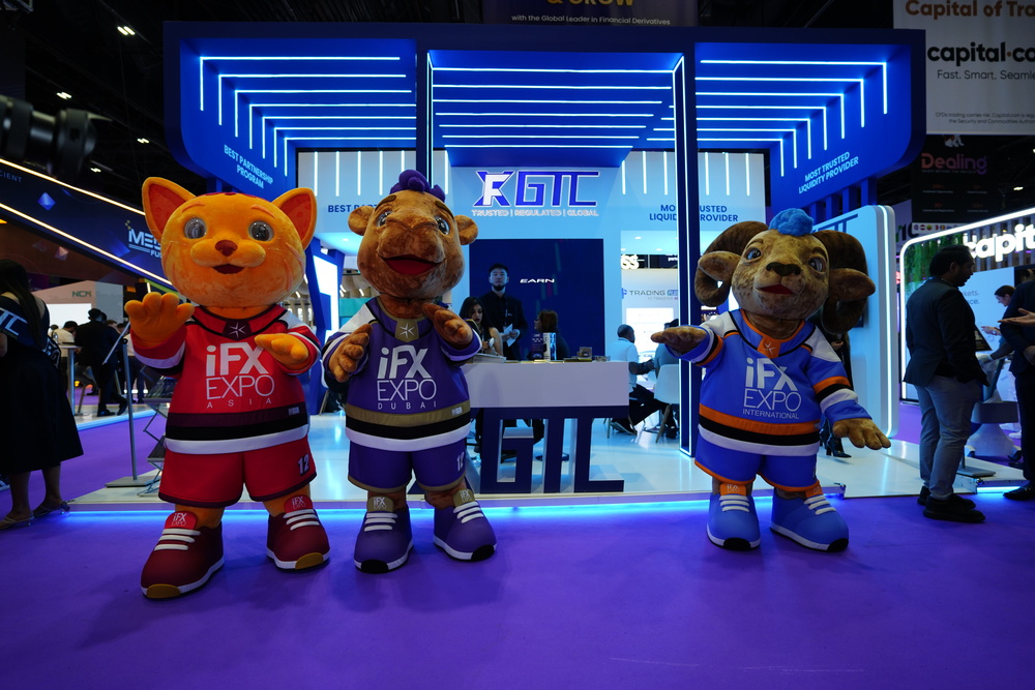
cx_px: 518
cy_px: 345
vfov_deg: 70.5
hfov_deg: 93.3
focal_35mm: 17
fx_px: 489
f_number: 2.8
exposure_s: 1/160
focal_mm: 17
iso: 400
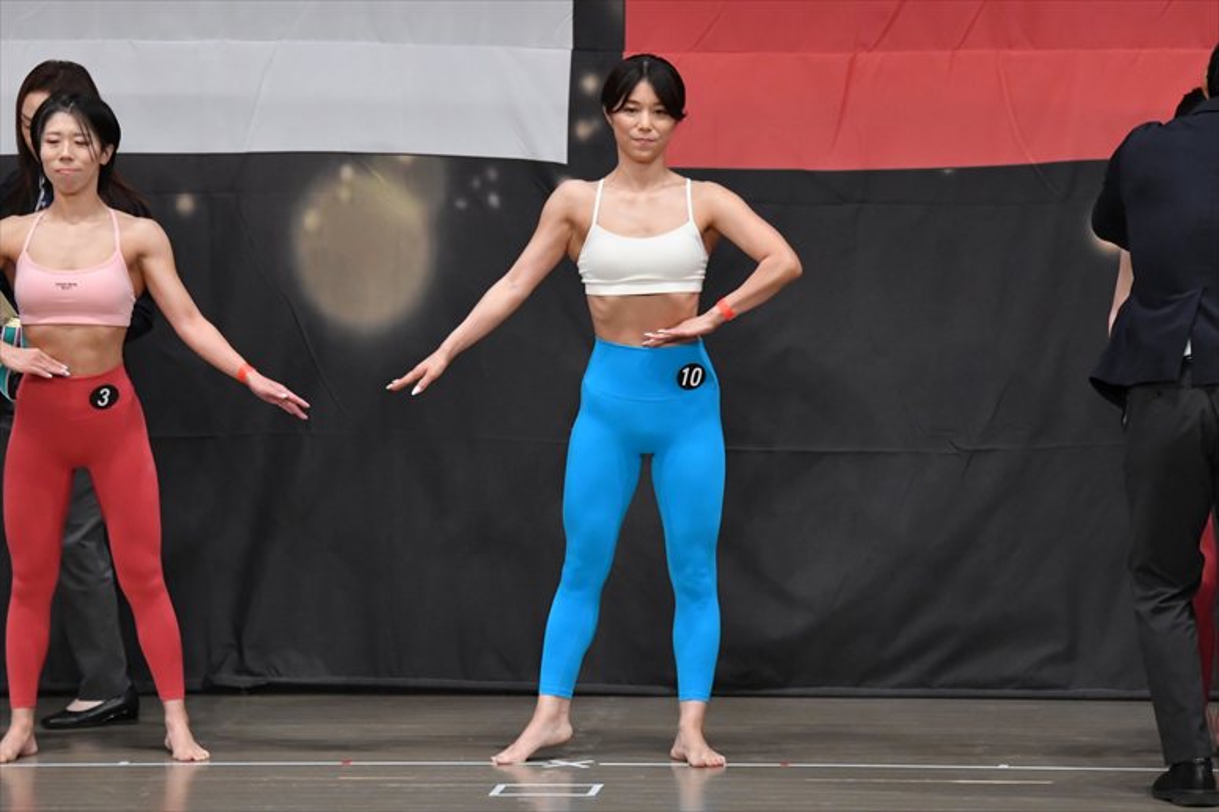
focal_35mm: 240
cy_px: 406
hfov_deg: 8.6
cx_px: 610
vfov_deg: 5.7
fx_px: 8123
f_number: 5.6
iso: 4000
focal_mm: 160
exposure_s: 1/400
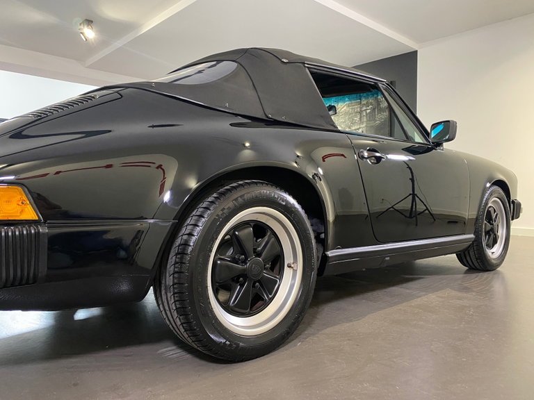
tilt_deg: -1.2
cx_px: 267
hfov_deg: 67.3
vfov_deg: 53.1
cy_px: 200
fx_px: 401
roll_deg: +0.0
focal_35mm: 26
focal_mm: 4.25
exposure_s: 1/35
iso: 640
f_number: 1.8
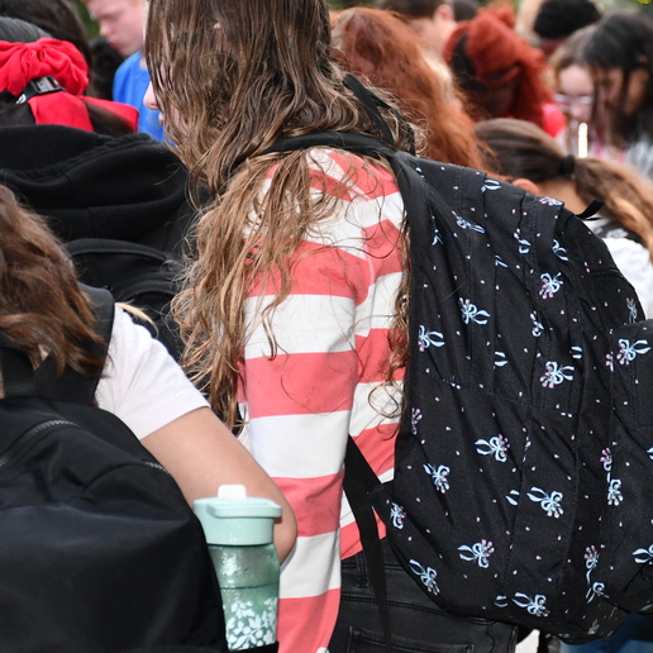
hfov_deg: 9.8
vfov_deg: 9.9
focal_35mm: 177
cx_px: 591
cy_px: 273
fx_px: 3778
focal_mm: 70
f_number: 5
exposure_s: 1/60
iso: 1800
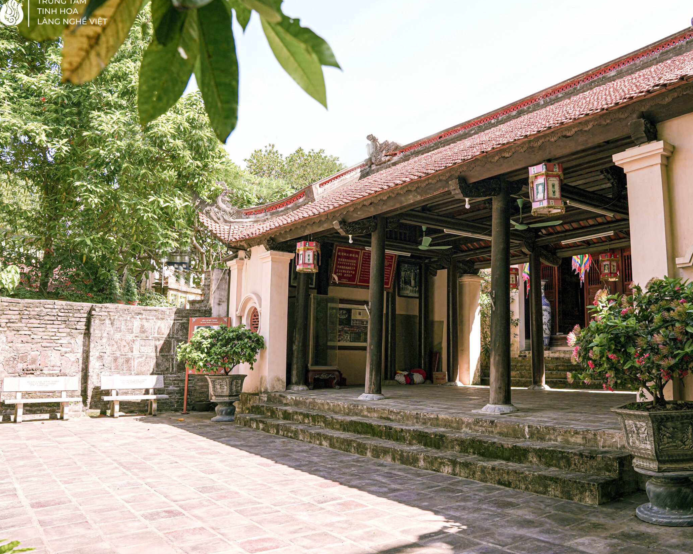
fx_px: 574
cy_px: 274
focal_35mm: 28
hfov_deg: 61.5
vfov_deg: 51.5
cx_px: 424
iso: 640
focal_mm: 24
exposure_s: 1/640
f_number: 5
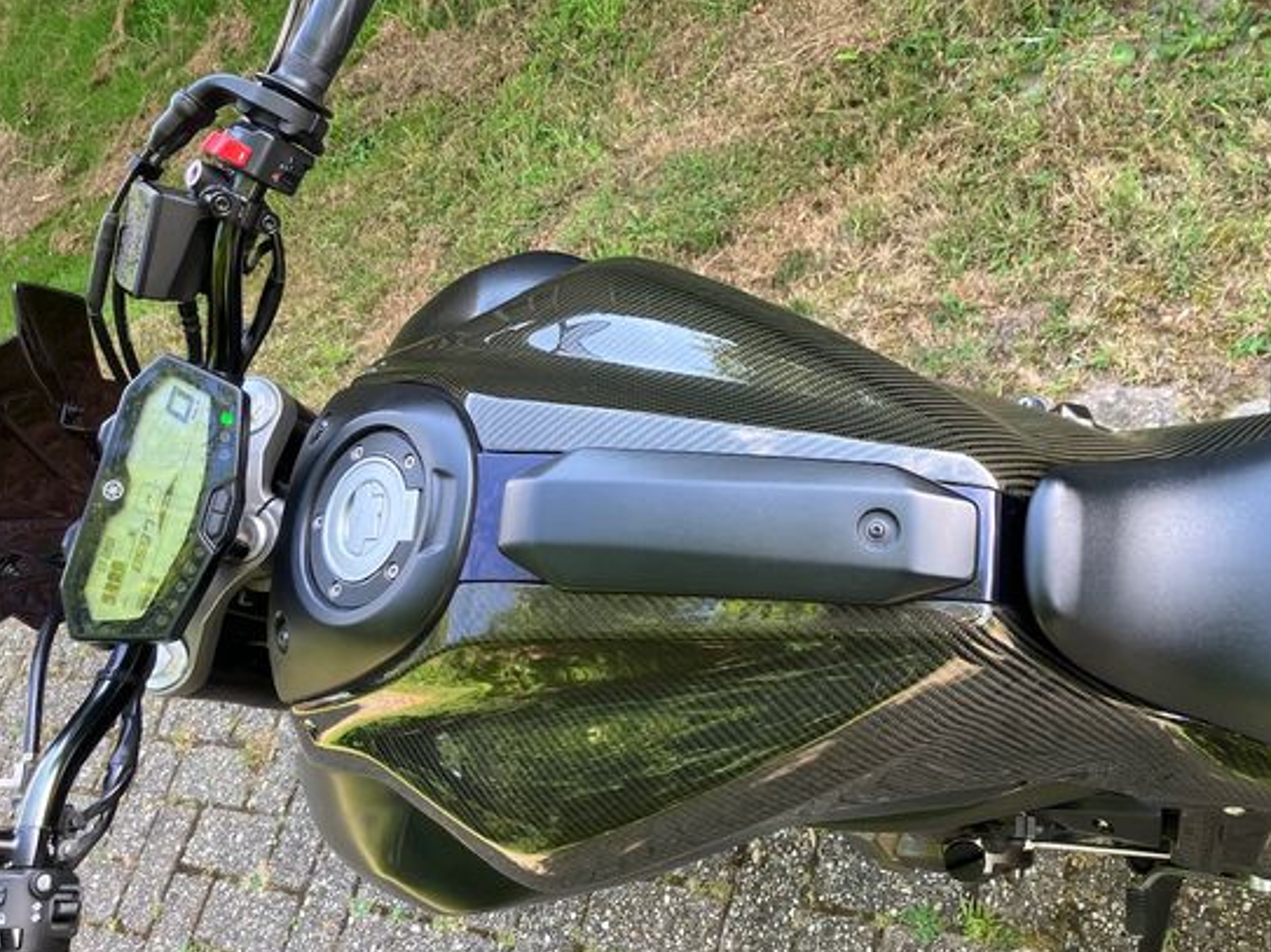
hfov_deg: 55.3
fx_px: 1211
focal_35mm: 33
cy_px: 480
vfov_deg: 42.9
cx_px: 702
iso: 50
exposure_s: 1/121
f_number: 1.8
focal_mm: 3.99
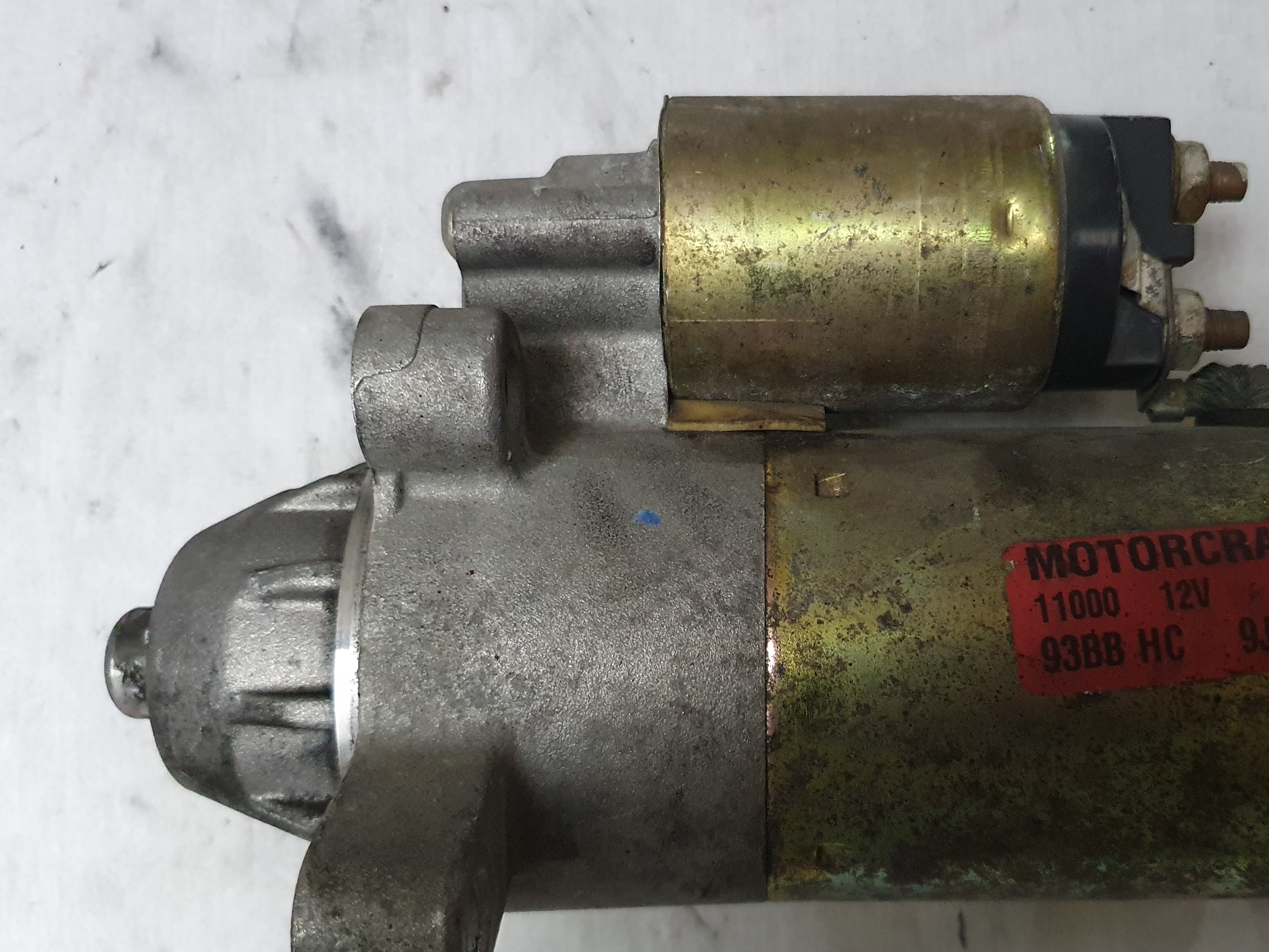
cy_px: 529
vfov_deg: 42.9
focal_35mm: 33
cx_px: 769
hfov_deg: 54.9
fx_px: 1210
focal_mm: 4.32
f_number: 1.5
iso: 640
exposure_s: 1/33
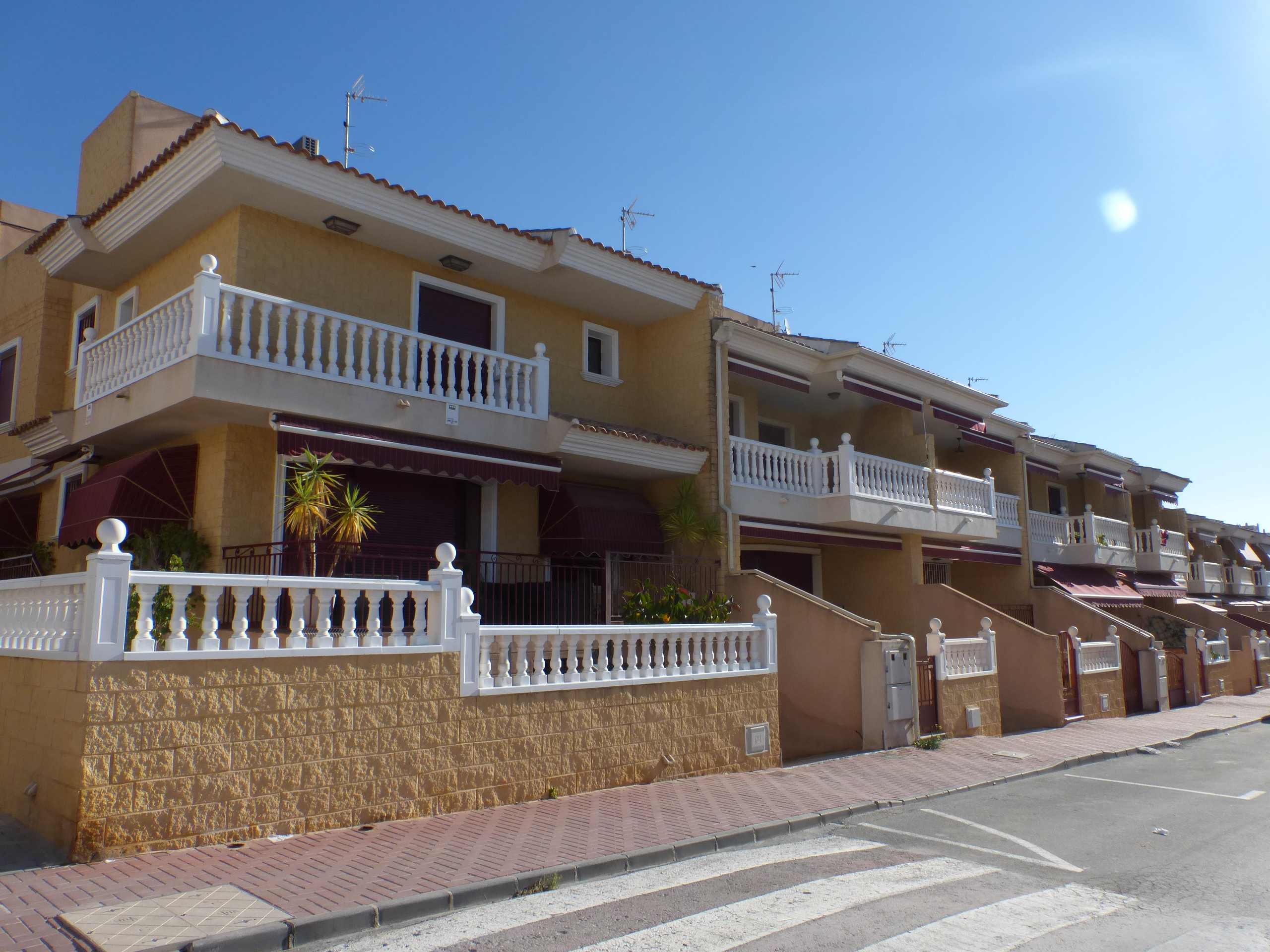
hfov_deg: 69.4
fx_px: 917
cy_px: 476
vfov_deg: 54.9
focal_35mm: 25
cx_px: 635
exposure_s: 1/1000
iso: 100
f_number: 4
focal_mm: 4.3
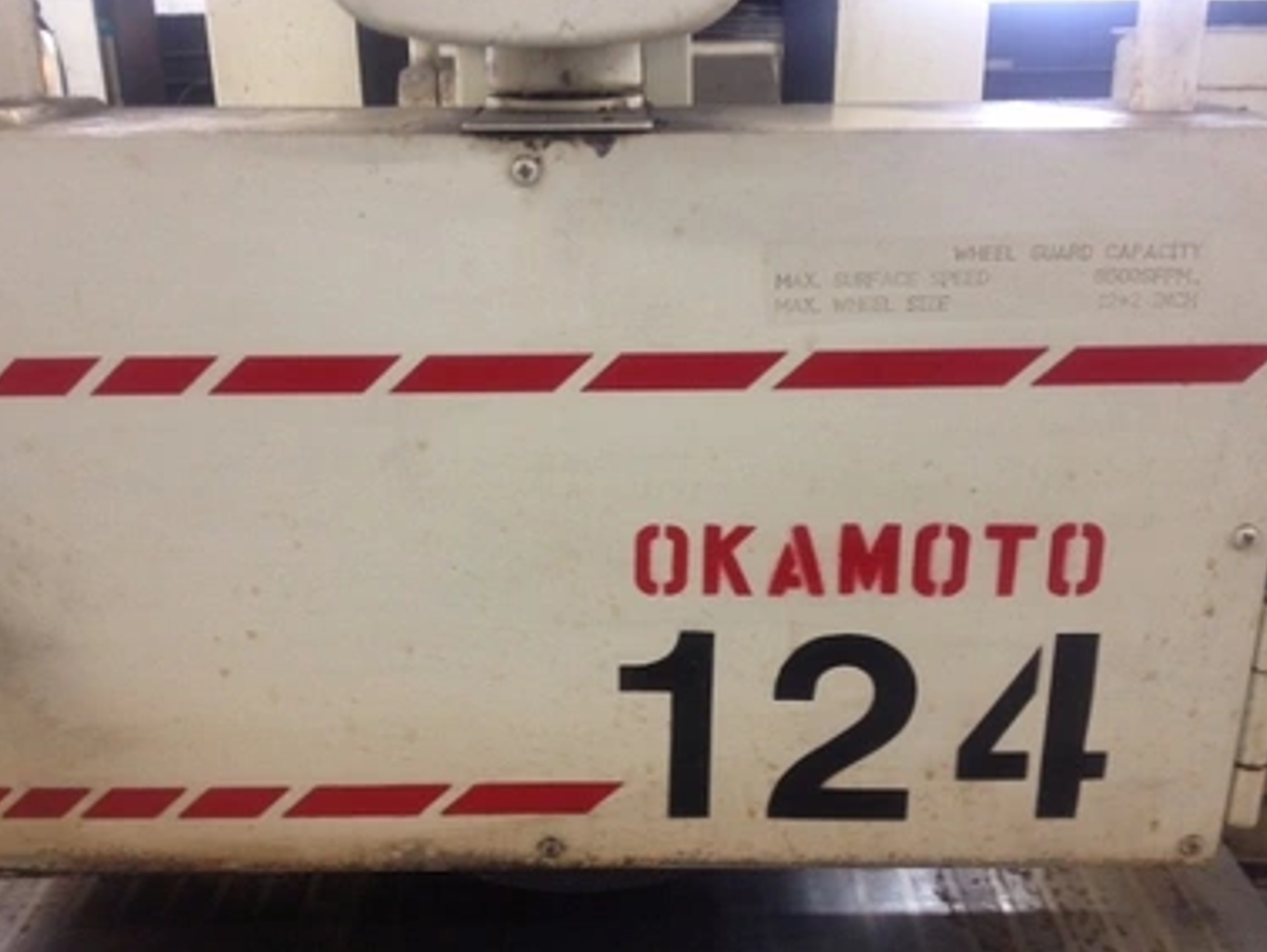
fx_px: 1355
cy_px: 466
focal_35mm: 37
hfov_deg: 50.1
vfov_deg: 38.7
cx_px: 647
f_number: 2.4
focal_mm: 4.28
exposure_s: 1/20
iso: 125
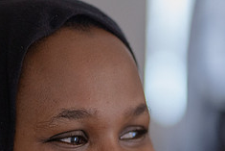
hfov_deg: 9.3
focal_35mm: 222
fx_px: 1388
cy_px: 159
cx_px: 67
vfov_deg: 6.2
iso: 3200
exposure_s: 1/320
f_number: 1.8
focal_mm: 85
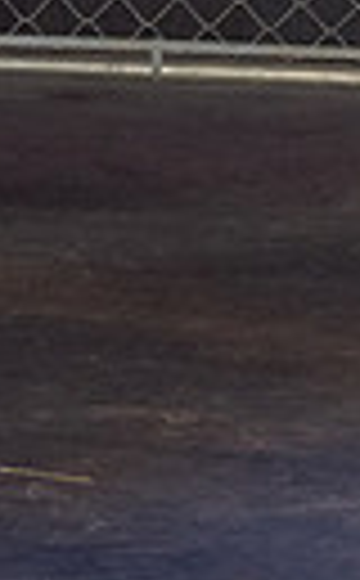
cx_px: 1215
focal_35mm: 482
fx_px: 7609
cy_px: -223
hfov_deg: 2.7
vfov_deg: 4.3
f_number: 2.8
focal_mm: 70
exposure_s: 1/100
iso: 3200
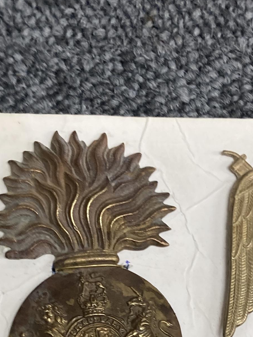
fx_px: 916
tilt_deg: -79.5
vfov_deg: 19.7
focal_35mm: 94
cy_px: 396
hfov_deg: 15.7
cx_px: 122
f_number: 1.8
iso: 80
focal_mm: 3.99
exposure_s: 1/50
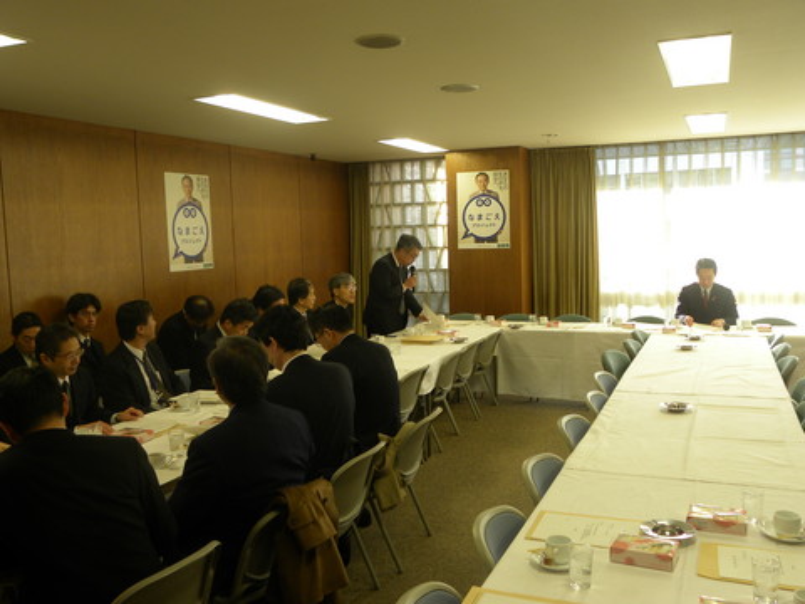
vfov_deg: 42.9
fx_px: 767
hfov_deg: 55.4
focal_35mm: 33
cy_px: 302
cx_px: 402
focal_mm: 5.9
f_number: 2.8
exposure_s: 1/62.3
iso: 102
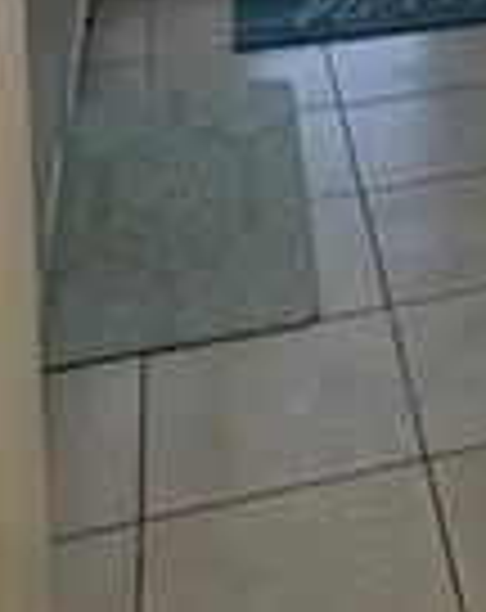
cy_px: -439
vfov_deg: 18.3
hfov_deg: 16.3
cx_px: 716
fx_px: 1553
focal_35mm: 86
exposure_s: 1/120
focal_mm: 2.22
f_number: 2.2
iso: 100
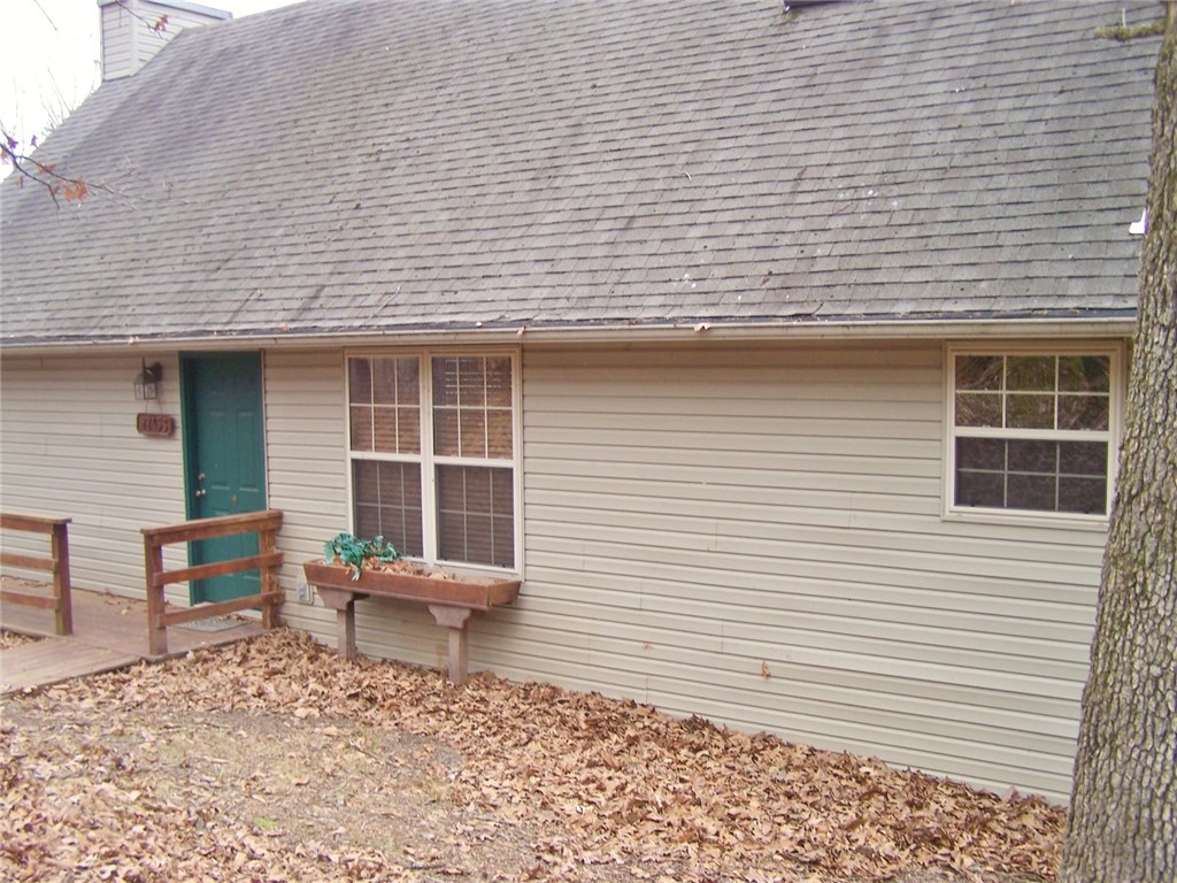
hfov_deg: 49.0
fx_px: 1292
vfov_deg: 37.7
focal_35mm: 38
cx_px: 588
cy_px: 442
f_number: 2.8
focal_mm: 6.3
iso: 64
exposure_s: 1/60
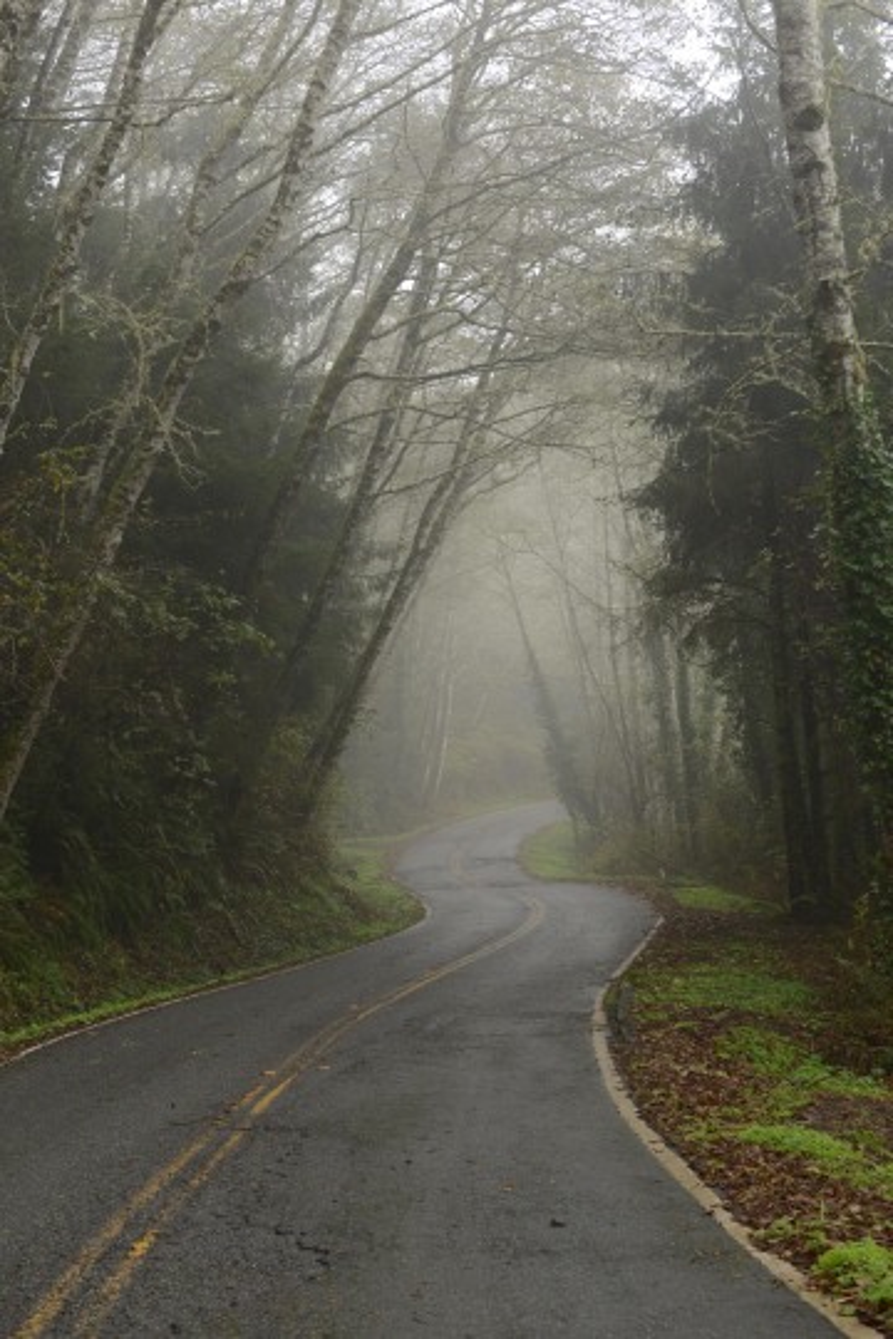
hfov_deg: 22.6
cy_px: 670
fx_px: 2232
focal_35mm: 60
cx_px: 446
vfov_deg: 33.4
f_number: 7.1
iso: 800
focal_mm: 60
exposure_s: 1/60
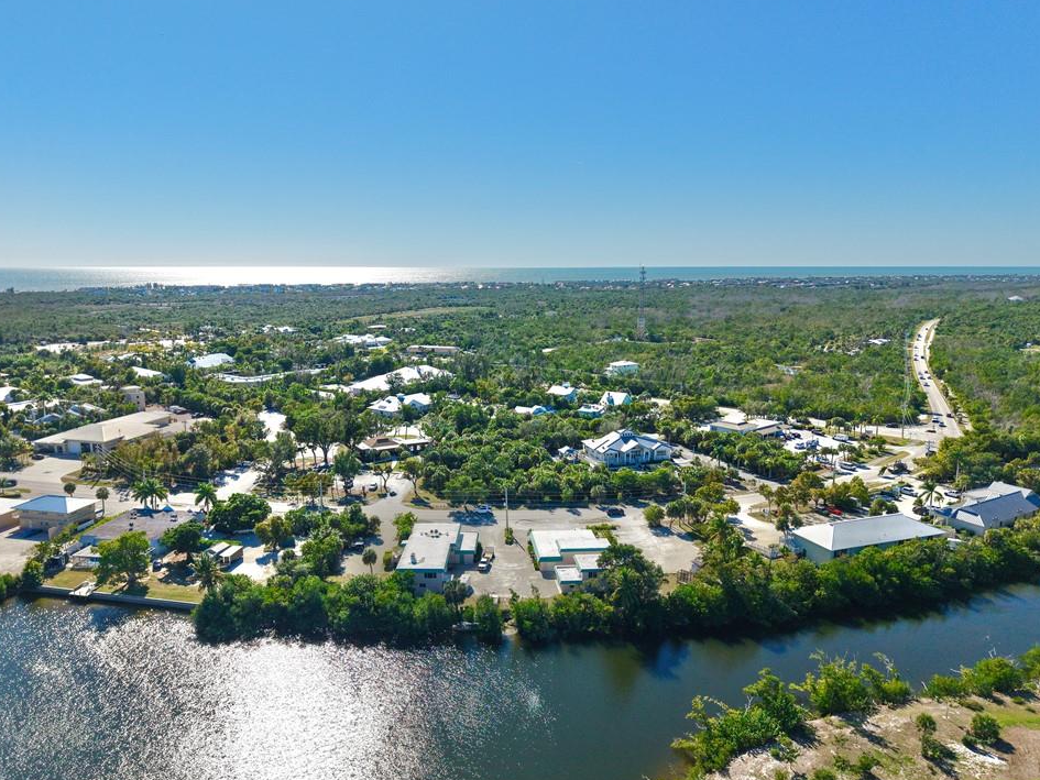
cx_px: 499
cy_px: 405
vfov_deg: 53.1
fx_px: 781
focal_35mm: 26
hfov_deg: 67.3
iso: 100
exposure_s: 1/640
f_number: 1.8
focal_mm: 8.67
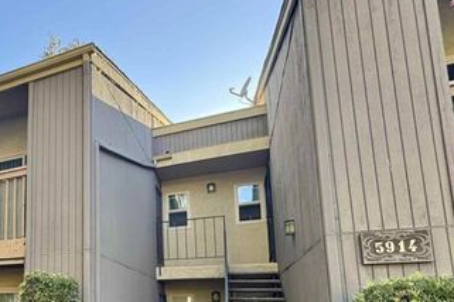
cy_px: 258
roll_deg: -0.9
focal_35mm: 29
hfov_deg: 54.6
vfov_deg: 42.1
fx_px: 366
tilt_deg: +7.1
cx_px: 38
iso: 40
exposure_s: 1/144
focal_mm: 2.22
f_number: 2.2
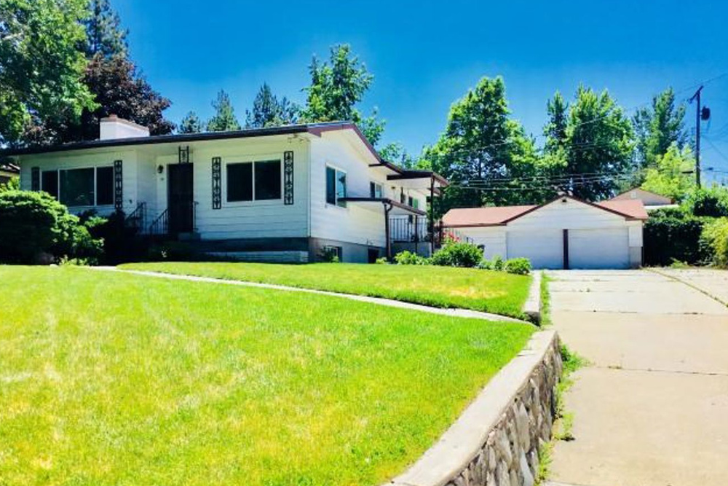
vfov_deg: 39.9
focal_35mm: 33
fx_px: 667
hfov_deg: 57.2
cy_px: 265
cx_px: 357
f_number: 2.4
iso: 25
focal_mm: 3.3
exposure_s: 1/1235
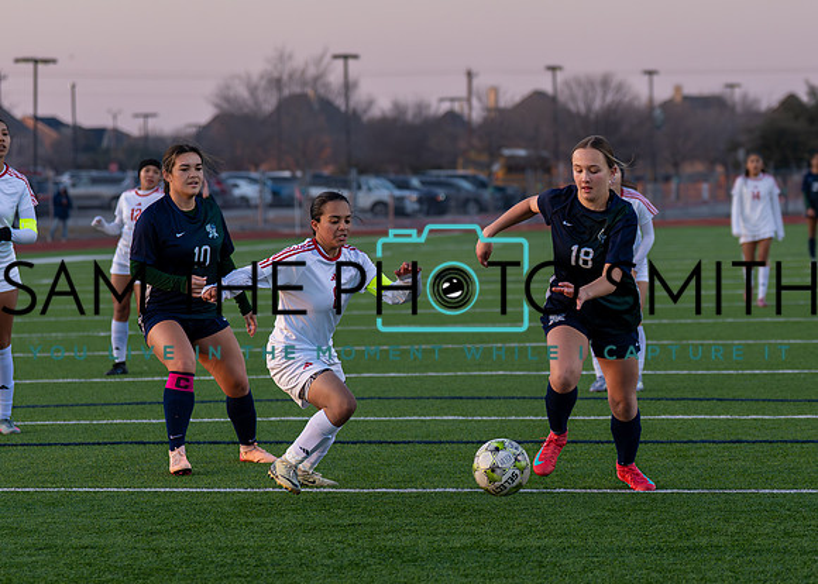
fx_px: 3669
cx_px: 515
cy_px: 313
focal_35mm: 158
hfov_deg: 12.7
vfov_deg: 9.1
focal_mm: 88
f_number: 2.8
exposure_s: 1/1600
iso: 800
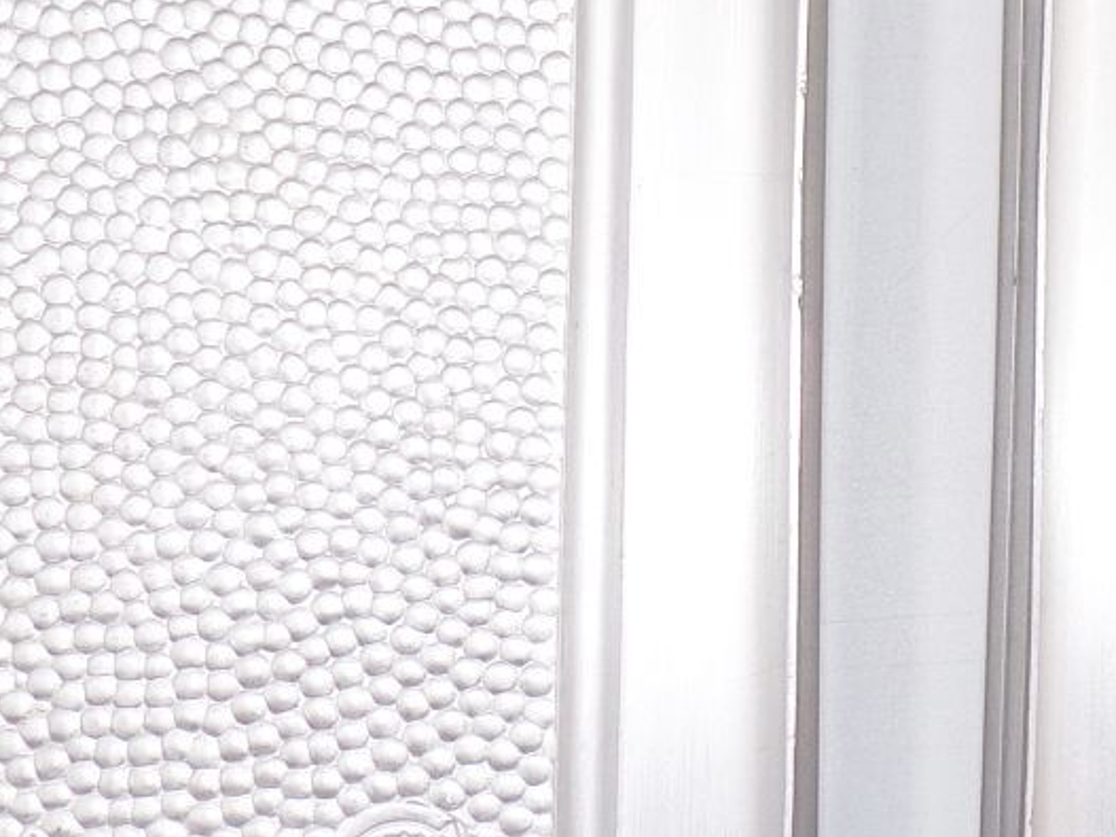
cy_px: 428
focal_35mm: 84
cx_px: 969
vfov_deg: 17.6
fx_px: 2707
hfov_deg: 22.8
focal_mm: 4.3
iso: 80
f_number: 4.4
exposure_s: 1/50
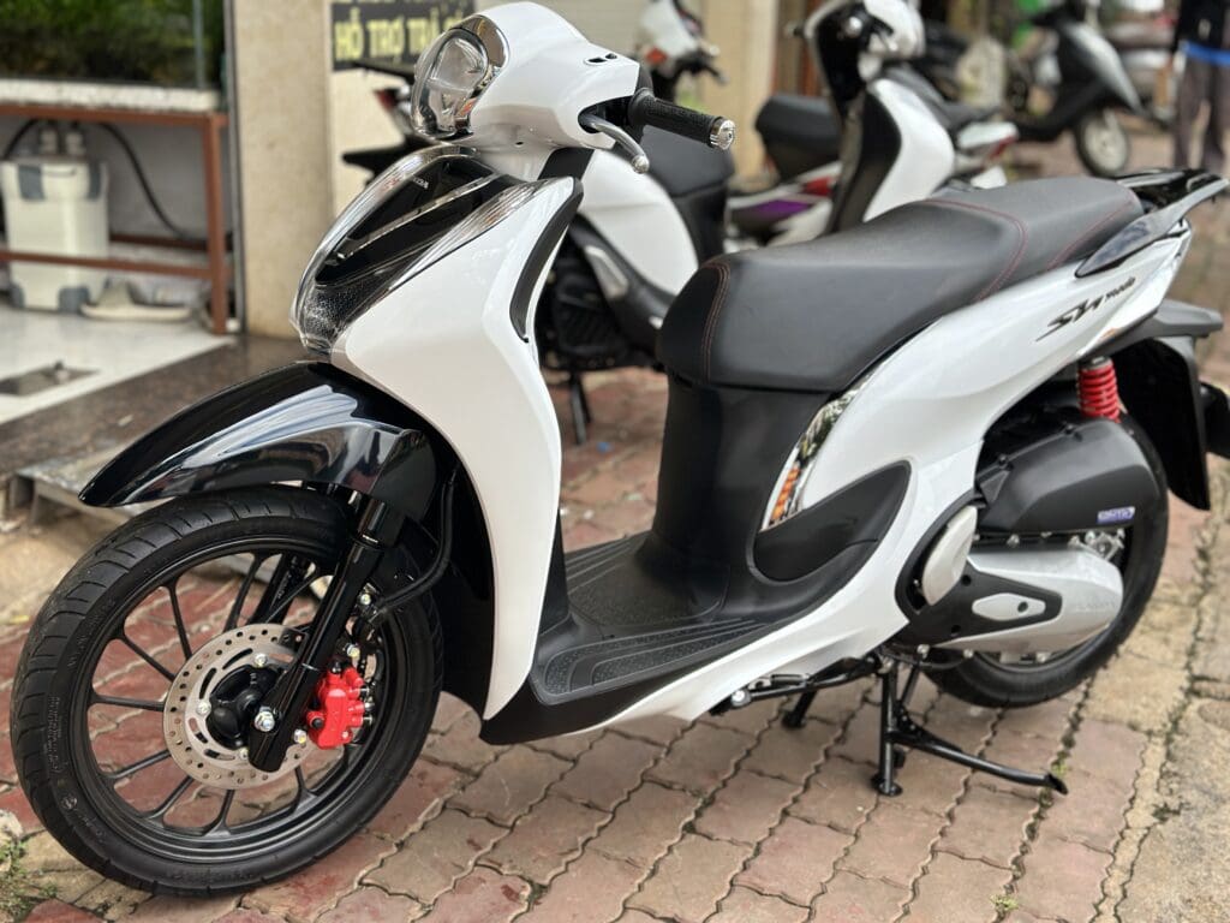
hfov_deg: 39.7
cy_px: 462
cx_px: 615
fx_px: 1706
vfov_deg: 30.3
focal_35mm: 48
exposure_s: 1/1414
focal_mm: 6.86
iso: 80
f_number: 1.78
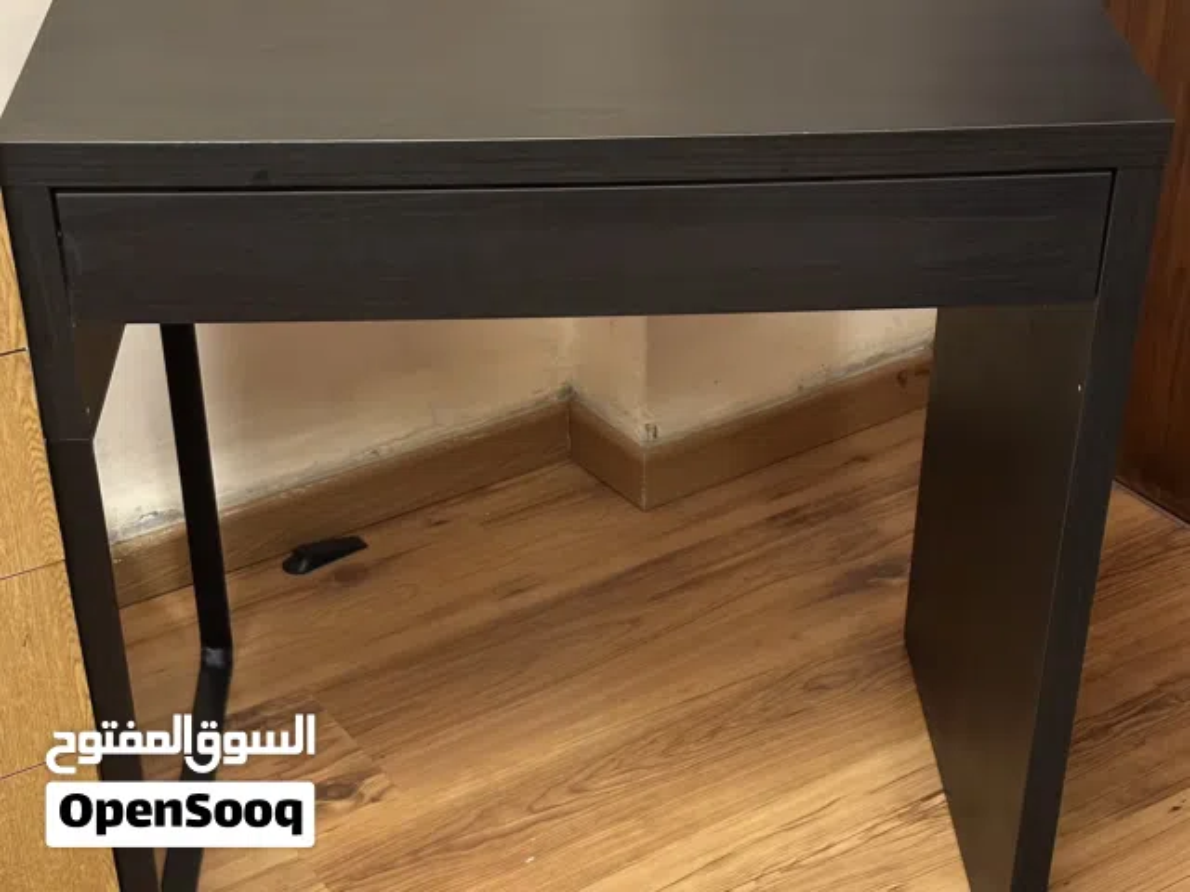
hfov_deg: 39.7
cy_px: 446
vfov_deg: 30.3
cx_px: 595
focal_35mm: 48
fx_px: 1650
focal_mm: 6.86
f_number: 1.78
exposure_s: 1/30
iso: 640
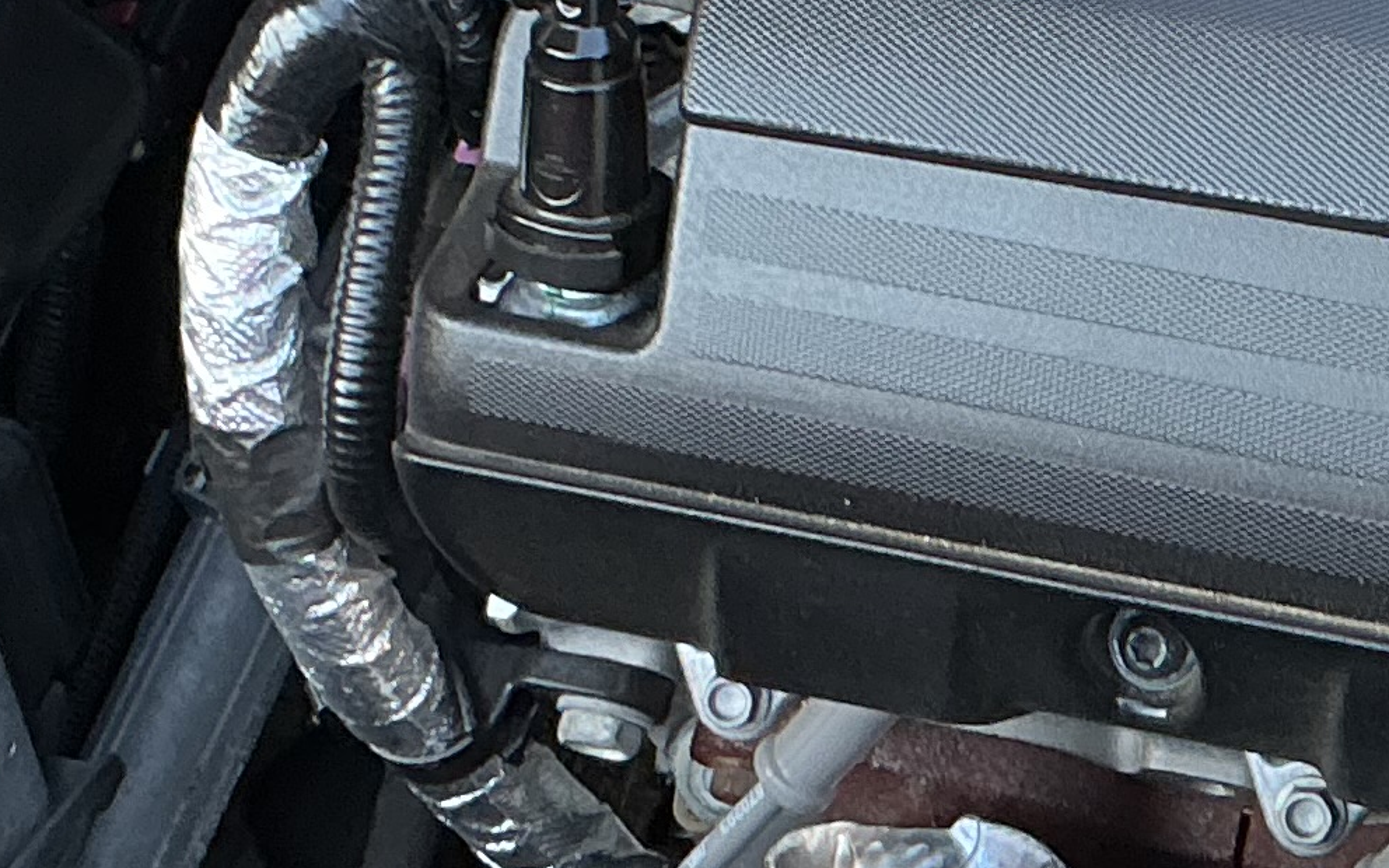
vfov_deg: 10.4
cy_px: -80
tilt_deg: -49.1
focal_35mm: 125
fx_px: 4732
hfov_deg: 16.6
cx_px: 1124
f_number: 1.8
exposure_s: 1/60
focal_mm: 3
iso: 50
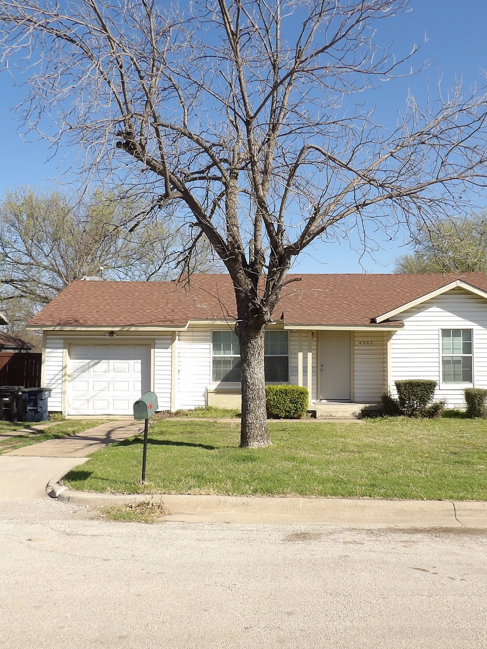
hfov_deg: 42.8
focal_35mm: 33
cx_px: 284
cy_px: 329
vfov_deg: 55.3
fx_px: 619
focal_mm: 4.3
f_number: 4.6
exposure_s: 1/612
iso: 100
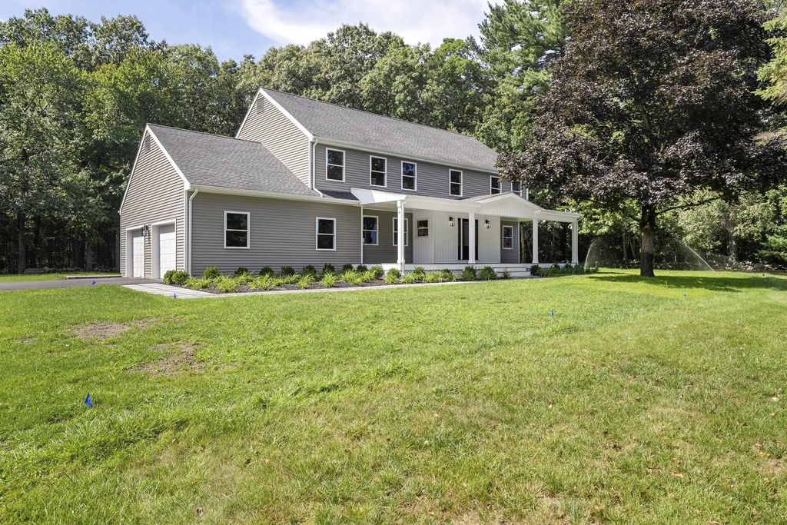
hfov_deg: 73.7
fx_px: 525
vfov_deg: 53.1
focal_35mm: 24
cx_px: 394
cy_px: 262
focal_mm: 24
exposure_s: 1/100
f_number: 8
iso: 250
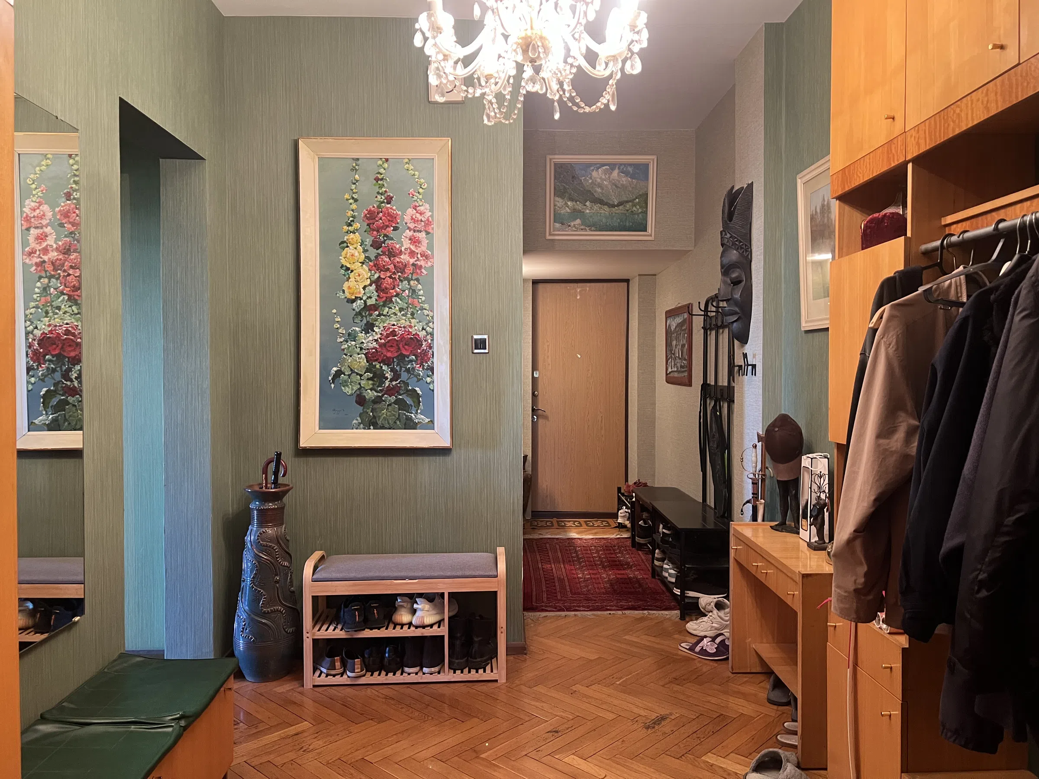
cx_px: 520
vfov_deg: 53.1
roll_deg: +0.7
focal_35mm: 26
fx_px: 780
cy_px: 390
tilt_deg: -1.5
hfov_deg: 67.3
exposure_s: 1/50
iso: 320
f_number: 1.5
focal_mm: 5.7
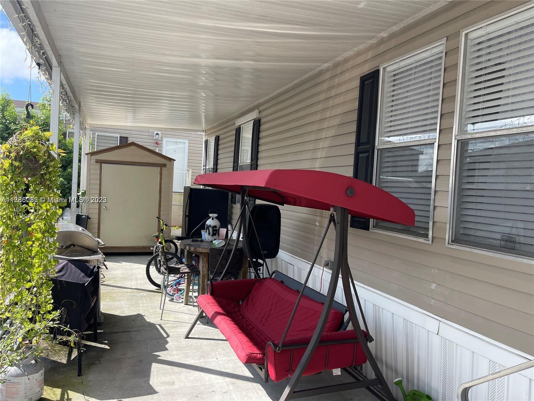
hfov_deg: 67.3
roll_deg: -3.3
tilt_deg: -2.0
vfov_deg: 53.1
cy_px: 200
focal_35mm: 26
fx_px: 401
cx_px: 267
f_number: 1.6
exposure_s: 1/1883
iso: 50
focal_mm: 5.1
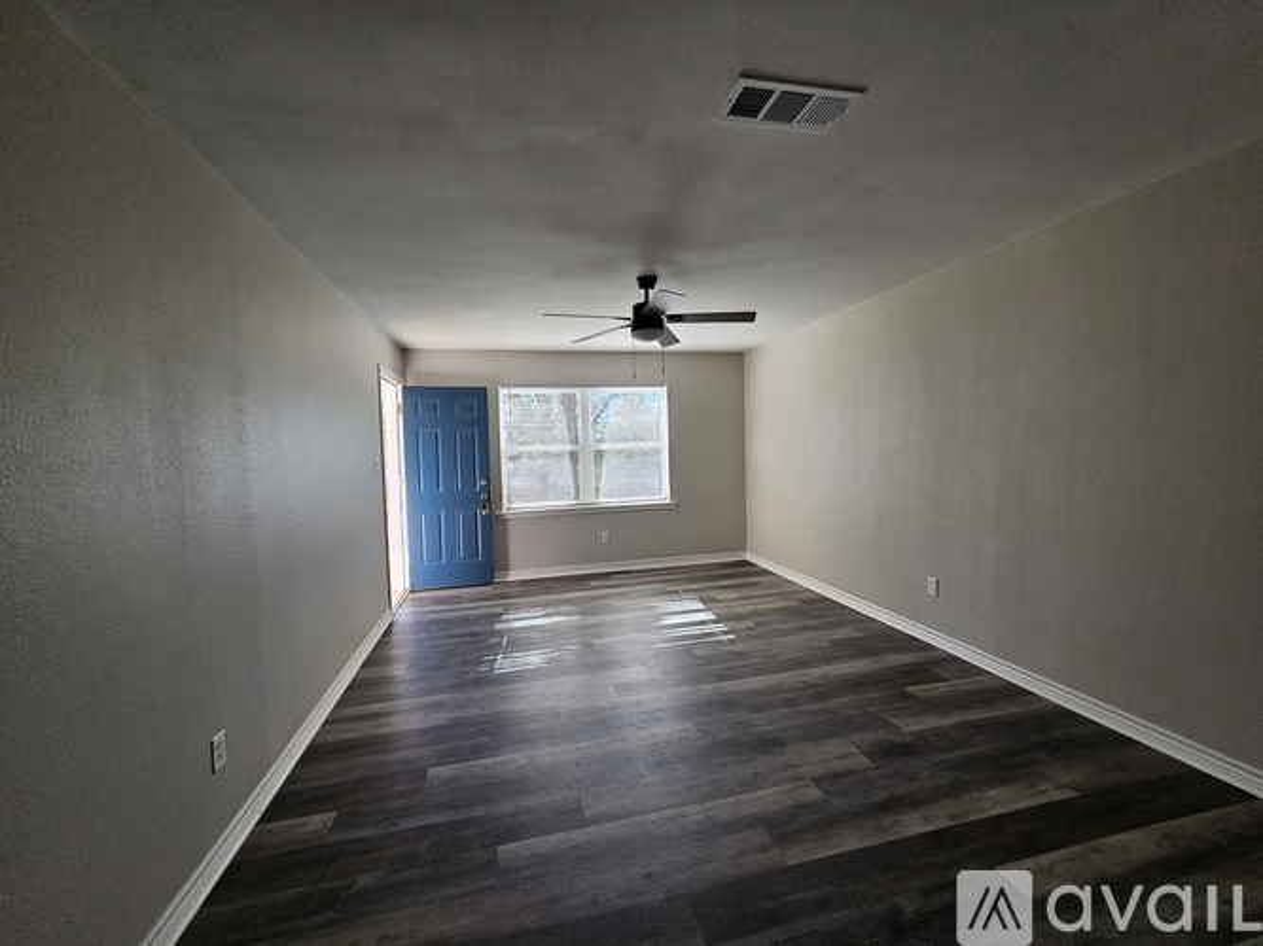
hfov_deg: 106.2
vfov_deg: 89.9
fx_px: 474
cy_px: 473
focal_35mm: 13
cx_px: 632
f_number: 2.2
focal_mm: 2.2
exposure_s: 1/359
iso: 200
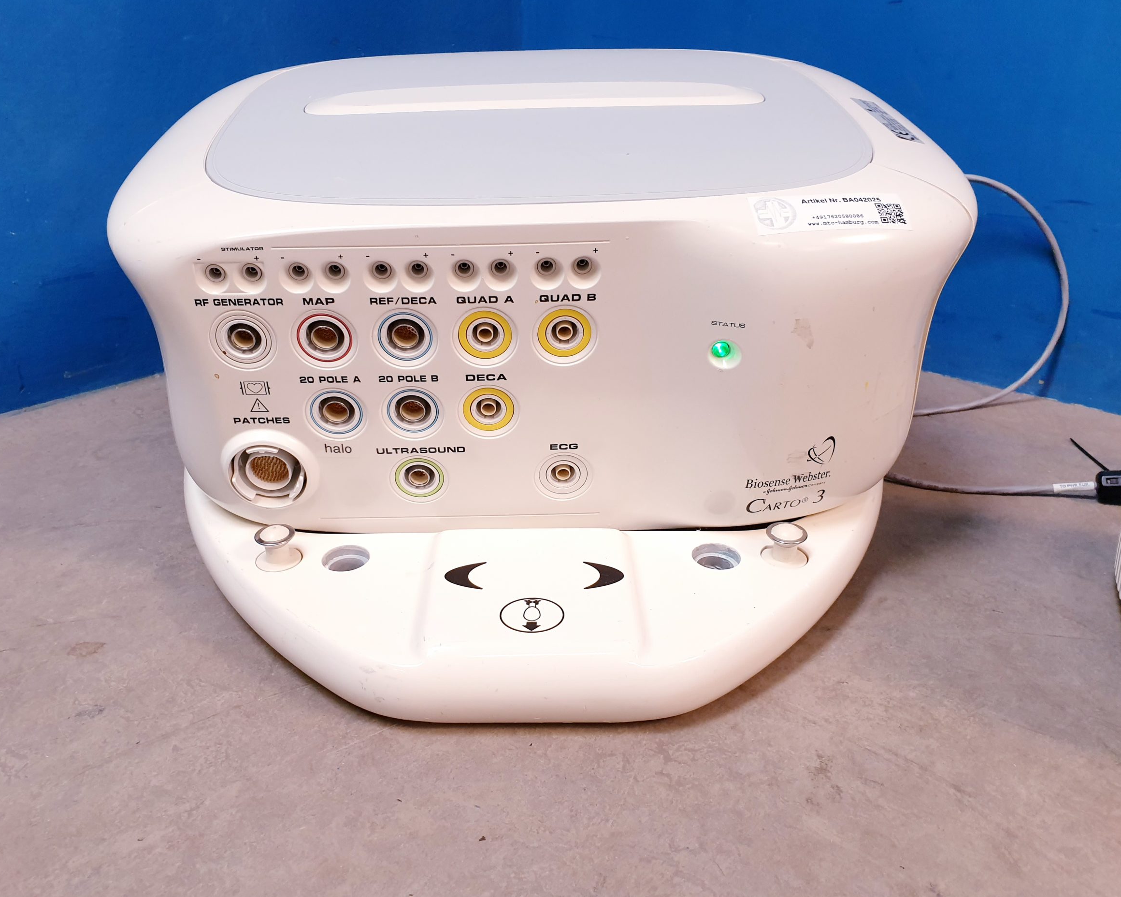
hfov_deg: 62.2
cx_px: 529
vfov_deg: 51.5
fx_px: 929
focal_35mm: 28
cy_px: 446
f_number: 2.4
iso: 200
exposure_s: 1/50
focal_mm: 4.3
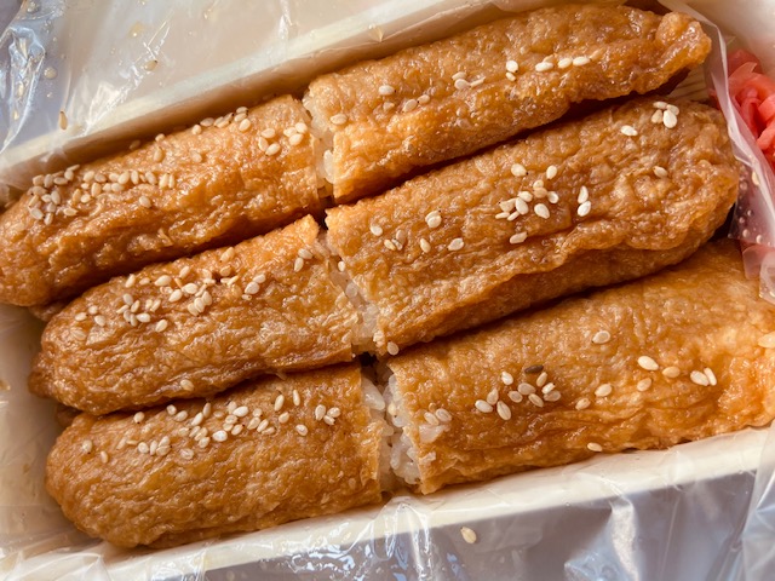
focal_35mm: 26
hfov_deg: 67.3
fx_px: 582
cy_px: 290
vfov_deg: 53.1
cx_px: 388
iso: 40
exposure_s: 1/122
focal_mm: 4.25
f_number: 1.8
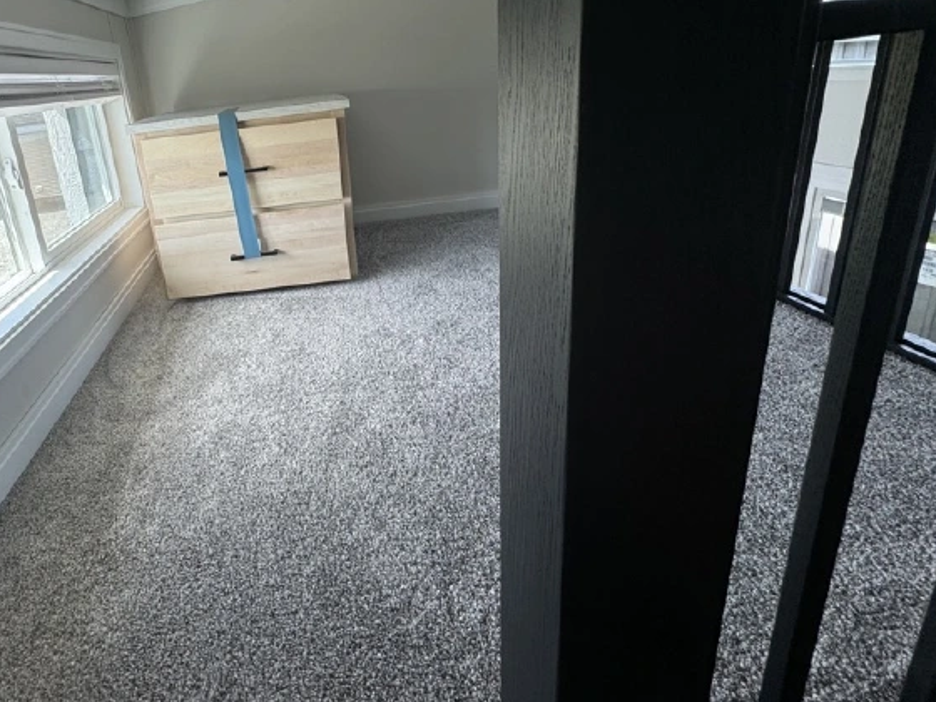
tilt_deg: -13.0
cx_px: 289
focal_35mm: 20
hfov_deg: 78.2
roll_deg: +8.4
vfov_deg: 64.5
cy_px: 241
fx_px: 541
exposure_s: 1/99
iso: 50
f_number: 2.2
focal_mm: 2.22
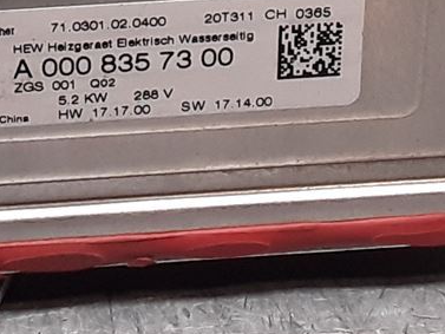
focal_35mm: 152
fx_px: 1955
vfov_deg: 9.5
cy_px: -164
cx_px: 109
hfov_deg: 12.9
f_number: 1.9
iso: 100
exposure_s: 1/100
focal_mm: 2.91
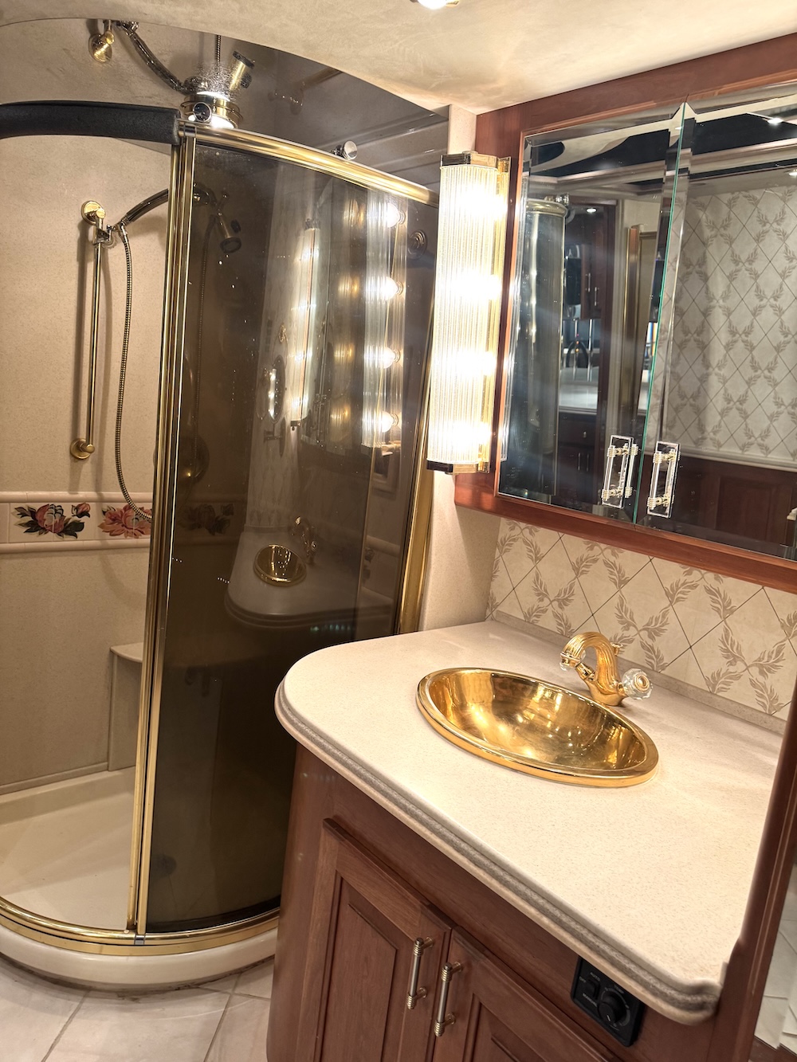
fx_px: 737
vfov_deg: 71.6
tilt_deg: -10.3
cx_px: 398
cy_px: 531
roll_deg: -5.9
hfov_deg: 56.8
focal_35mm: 24
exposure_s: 1/60
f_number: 1.78
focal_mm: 6.76
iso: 200
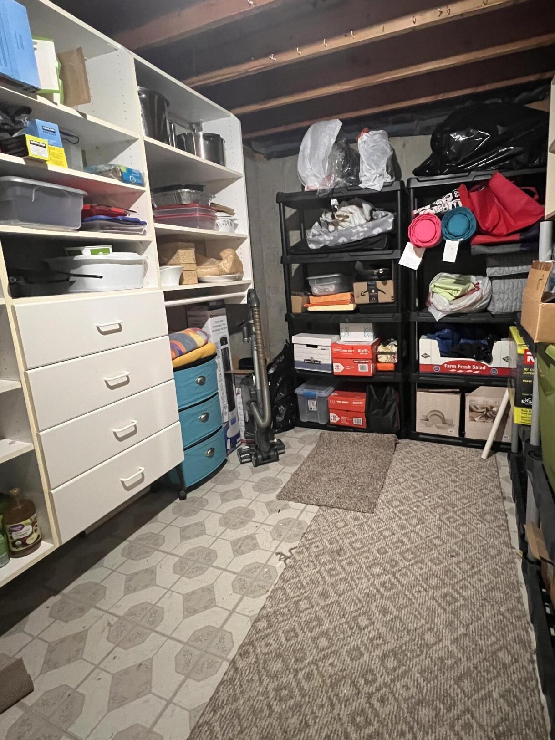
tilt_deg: -9.0
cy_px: 337
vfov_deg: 94.3
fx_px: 342
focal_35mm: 16
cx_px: 334
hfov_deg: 77.2
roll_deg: +3.1
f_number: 1.8
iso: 1250
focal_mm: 1.57
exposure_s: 1/40
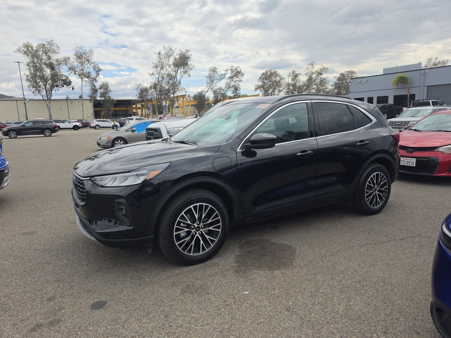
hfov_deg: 73.9
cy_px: 169
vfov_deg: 58.9
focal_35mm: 23
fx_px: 300
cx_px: 226
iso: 63
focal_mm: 6.5
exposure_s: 1/6572
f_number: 1.4
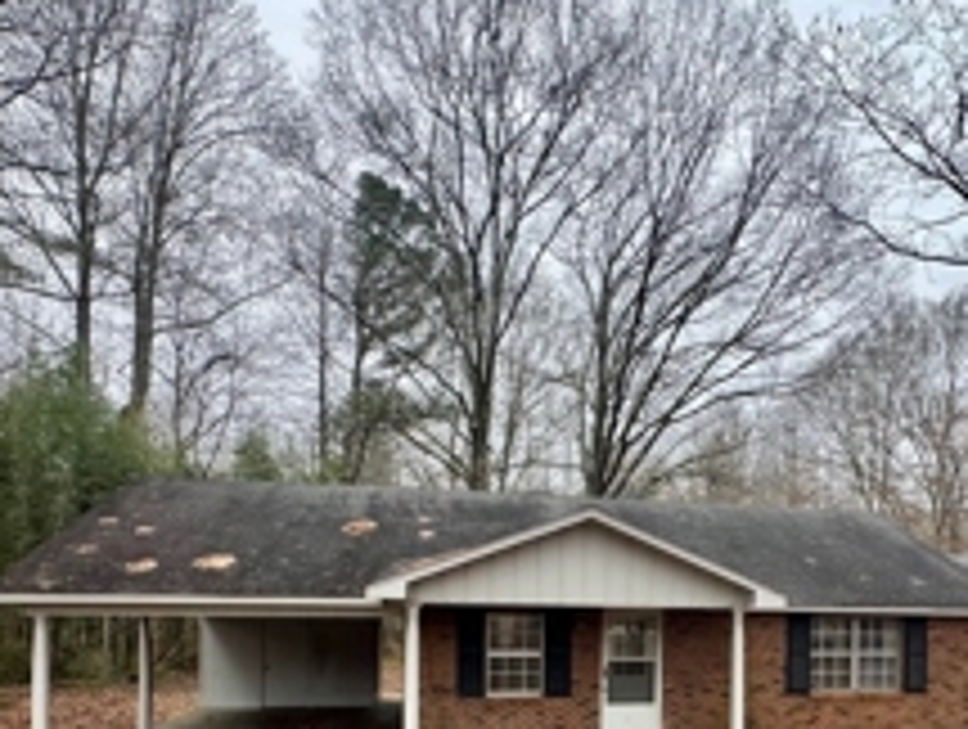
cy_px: 612
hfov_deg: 65.8
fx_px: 728
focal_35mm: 26
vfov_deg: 49.2
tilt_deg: -0.4
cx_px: 630
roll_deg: -0.7
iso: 160
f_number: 2.2
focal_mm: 2.22
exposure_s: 1/99
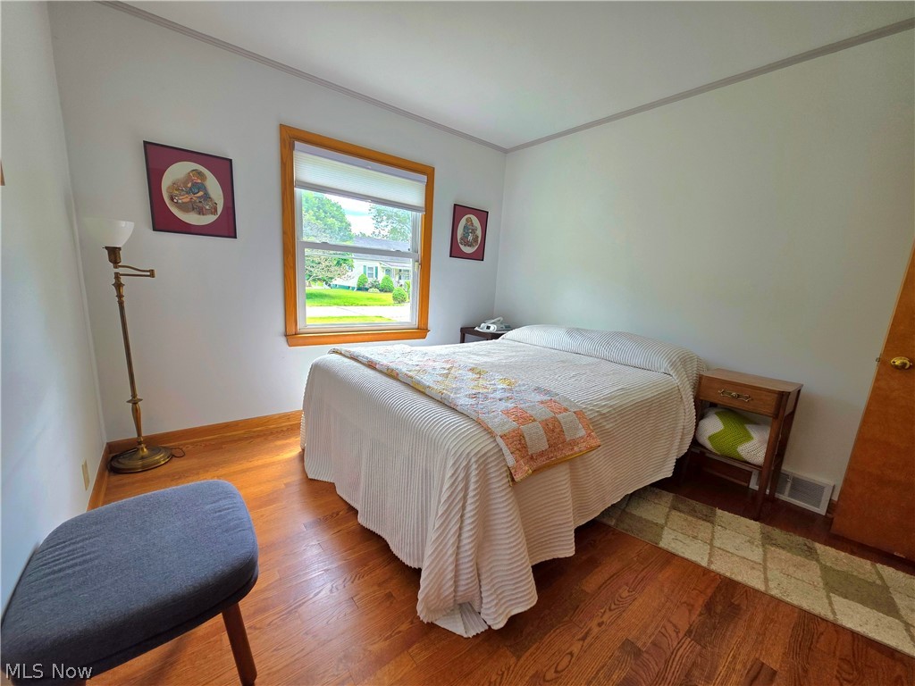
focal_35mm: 13
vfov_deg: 89.9
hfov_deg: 106.2
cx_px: 458
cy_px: 343
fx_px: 344
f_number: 1.9
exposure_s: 1/120
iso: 80
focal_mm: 2.2
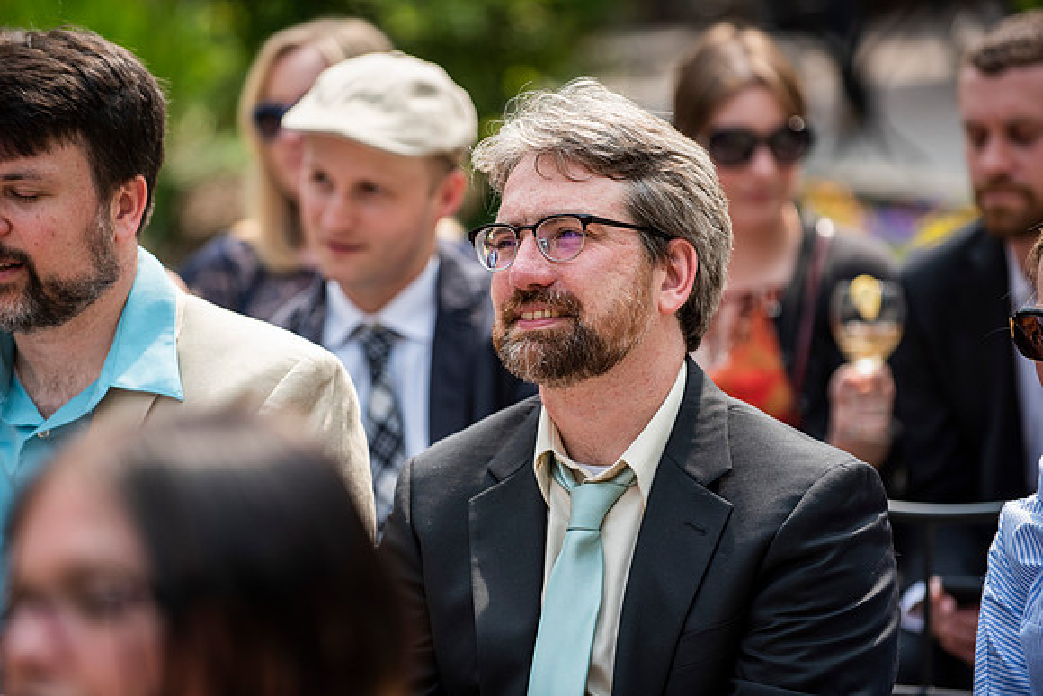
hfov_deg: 11.7
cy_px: 348
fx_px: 5071
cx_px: 522
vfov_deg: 7.9
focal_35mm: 175
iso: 400
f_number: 3.5
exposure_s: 1/2000
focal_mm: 175
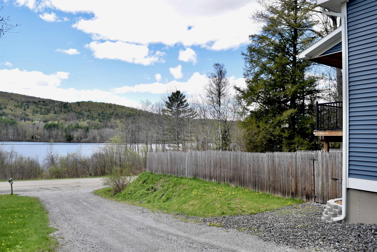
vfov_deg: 47.9
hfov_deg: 67.4
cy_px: 126
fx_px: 283
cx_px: 188
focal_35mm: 27
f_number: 6.3
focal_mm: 18
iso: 200
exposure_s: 1/400
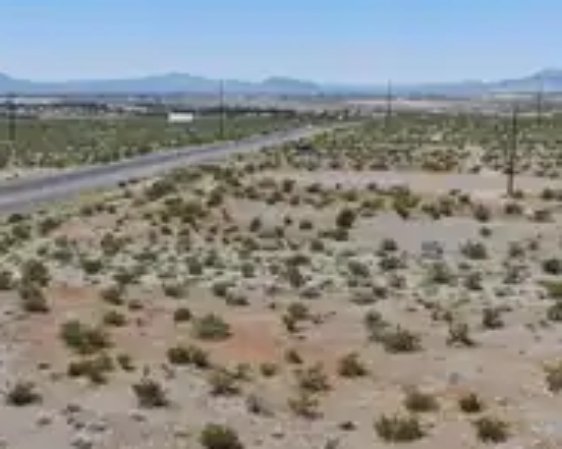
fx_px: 848
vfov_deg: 29.6
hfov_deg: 36.2
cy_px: 244
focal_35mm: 51
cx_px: 177
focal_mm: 4.39
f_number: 2.8
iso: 110
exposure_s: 1/2000
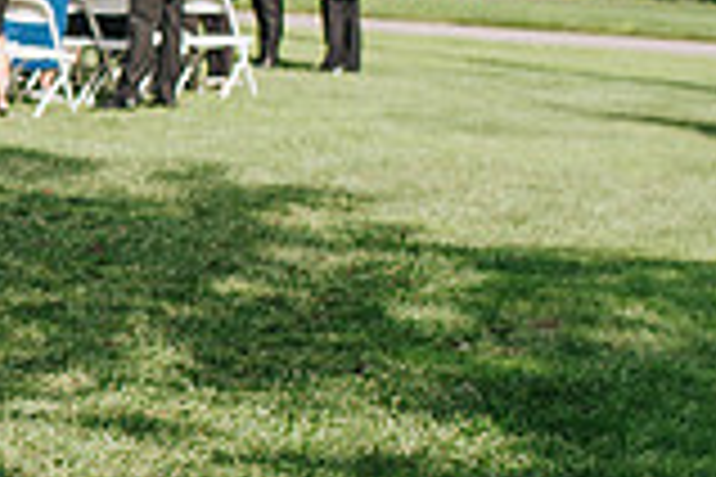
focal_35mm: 143
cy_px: 122
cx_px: -405
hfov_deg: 13.4
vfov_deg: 9.6
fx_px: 2844
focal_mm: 35
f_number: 2.8
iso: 250
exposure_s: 1/3200
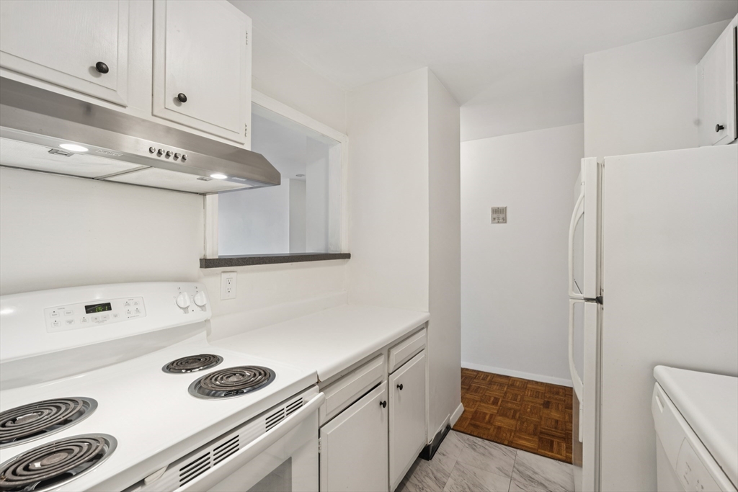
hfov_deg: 95.0
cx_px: 369
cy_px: 246
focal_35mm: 16
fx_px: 338
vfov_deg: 72.1
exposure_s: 1/2
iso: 100
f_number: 8
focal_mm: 16.5
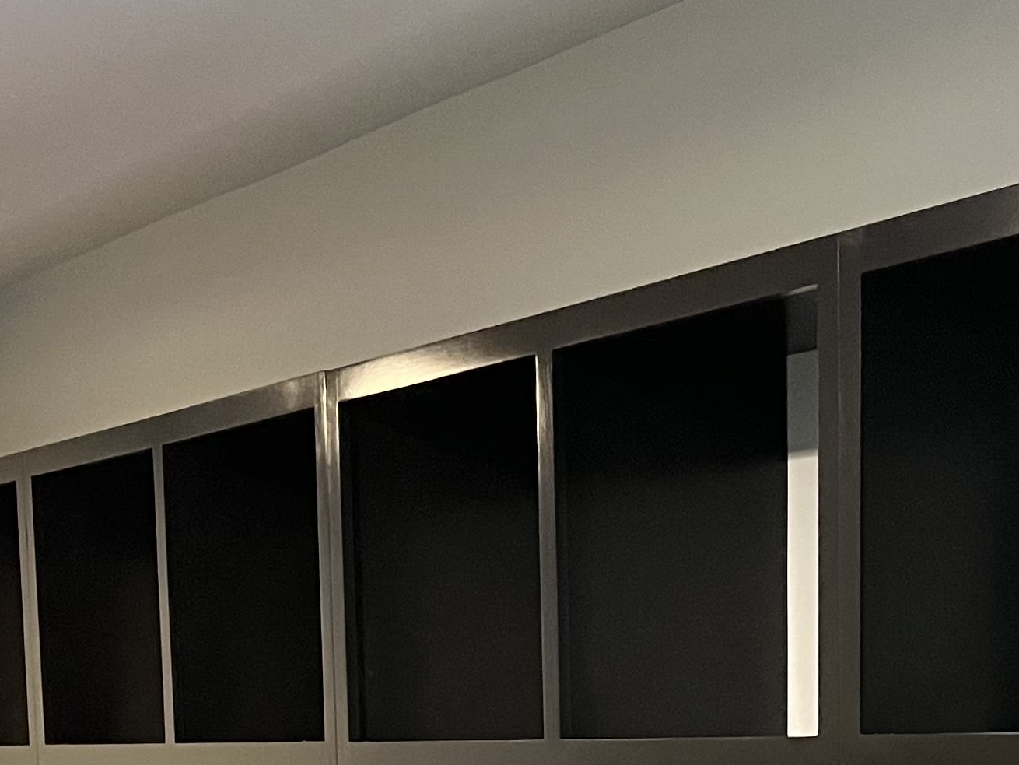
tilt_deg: -6.4
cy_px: 1063
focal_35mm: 80
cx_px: 743
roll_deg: +0.2
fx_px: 2355
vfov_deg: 17.1
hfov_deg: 24.2
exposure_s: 1/60
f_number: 1.6
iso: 400
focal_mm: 5.1
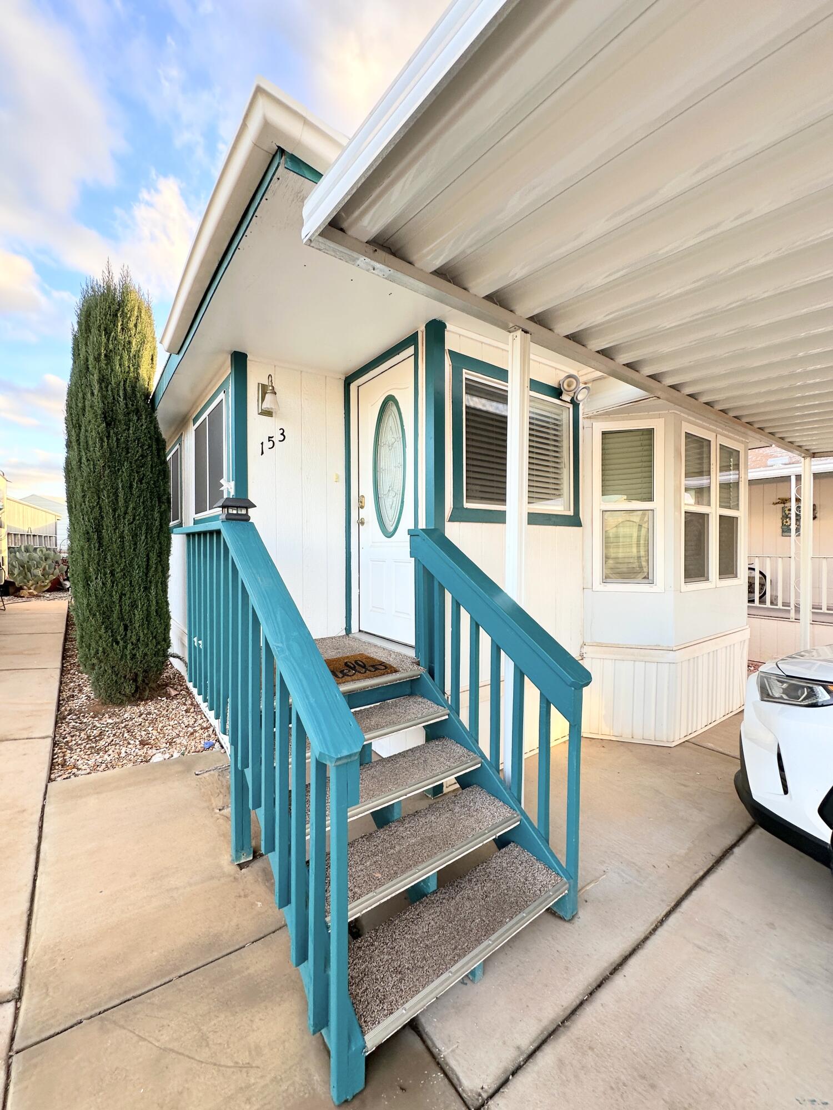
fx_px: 449
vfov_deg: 102.1
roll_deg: -0.4
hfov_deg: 85.7
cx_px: 416
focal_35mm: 14
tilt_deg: -1.0
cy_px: 555
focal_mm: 2.22
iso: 40
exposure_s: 1/125
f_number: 2.2
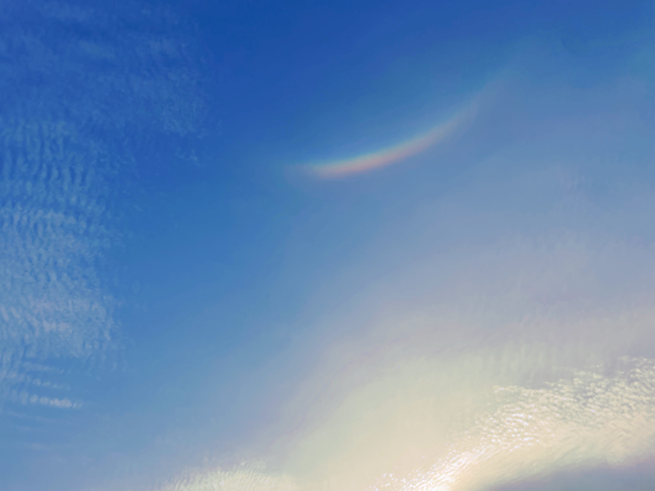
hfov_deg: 67.3
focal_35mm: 26
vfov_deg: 53.1
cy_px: 246
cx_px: 328
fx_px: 492
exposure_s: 1/5556
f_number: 1.6
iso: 32
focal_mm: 4.2
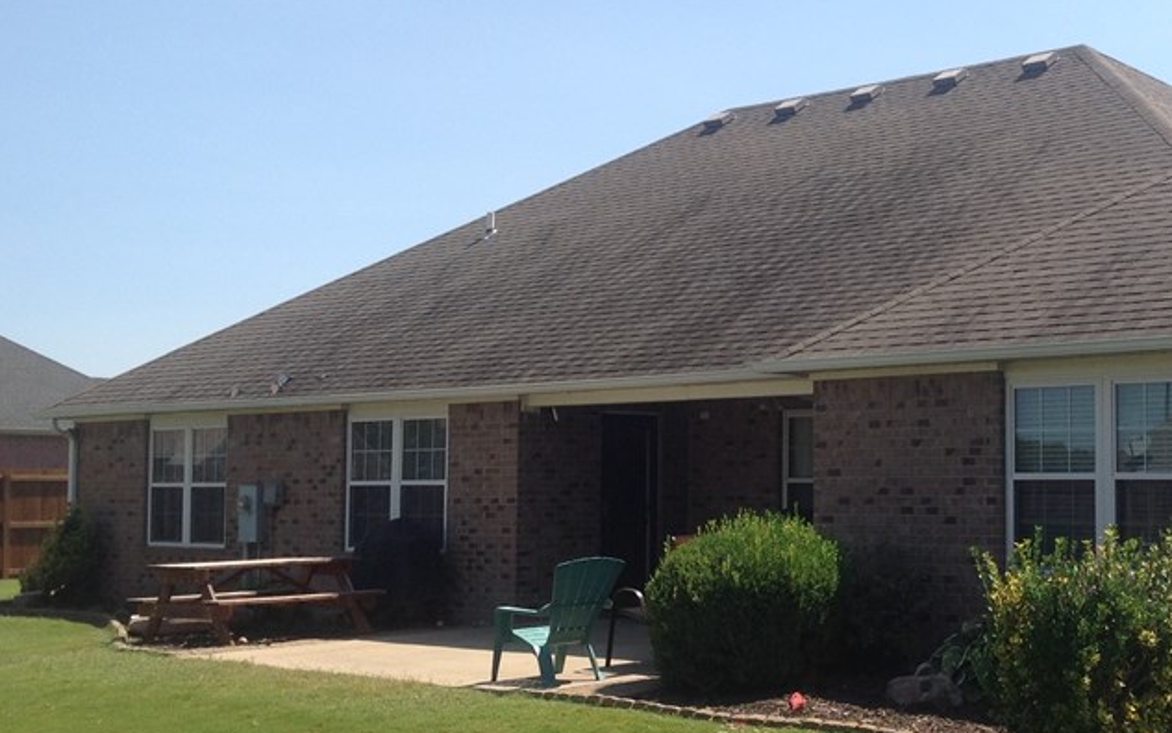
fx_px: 1917
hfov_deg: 33.3
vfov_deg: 21.7
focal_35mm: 60
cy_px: 372
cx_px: 887
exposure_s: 1/1314
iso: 50
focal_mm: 4.28
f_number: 2.4
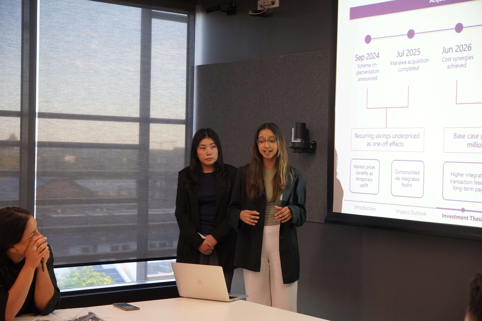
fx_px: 779
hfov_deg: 34.4
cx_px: 241
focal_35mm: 58
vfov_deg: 23.3
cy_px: 160
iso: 1600
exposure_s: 1/160
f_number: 4
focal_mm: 38.8
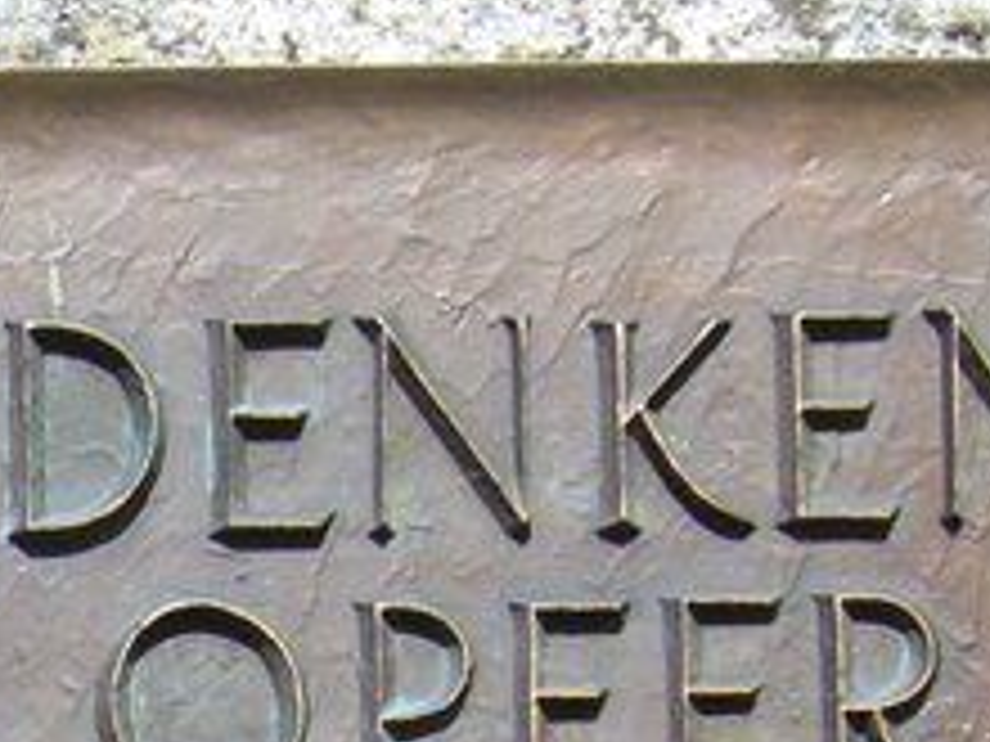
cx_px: -202
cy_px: 1102
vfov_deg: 8.0
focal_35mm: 182
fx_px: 5205
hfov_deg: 10.7
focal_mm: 8.3
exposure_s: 1/250
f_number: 6.7
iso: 100
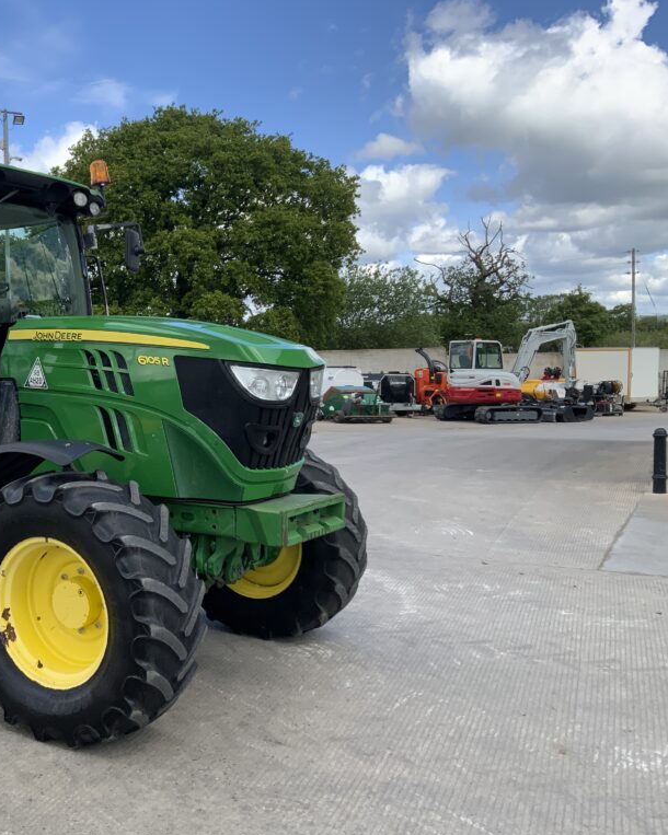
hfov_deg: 37.4
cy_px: 418
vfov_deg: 47.9
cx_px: 108
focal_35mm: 38
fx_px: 939
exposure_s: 1/1015
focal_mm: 3
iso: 16
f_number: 1.8
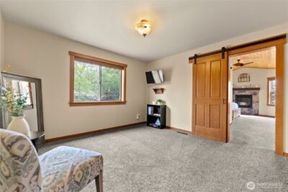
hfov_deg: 104.2
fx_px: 112
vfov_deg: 81.3
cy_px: 96
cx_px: 144
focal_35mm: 14
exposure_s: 1/15
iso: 400
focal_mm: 14
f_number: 2.8
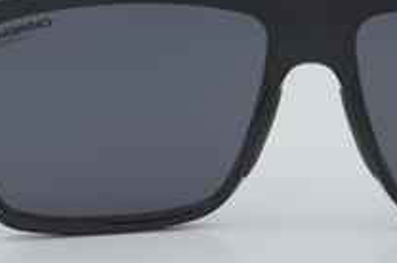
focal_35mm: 159
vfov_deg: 8.6
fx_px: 1750
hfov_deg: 12.9
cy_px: 95
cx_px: 311
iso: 100
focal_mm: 55
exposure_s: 1/4
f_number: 32
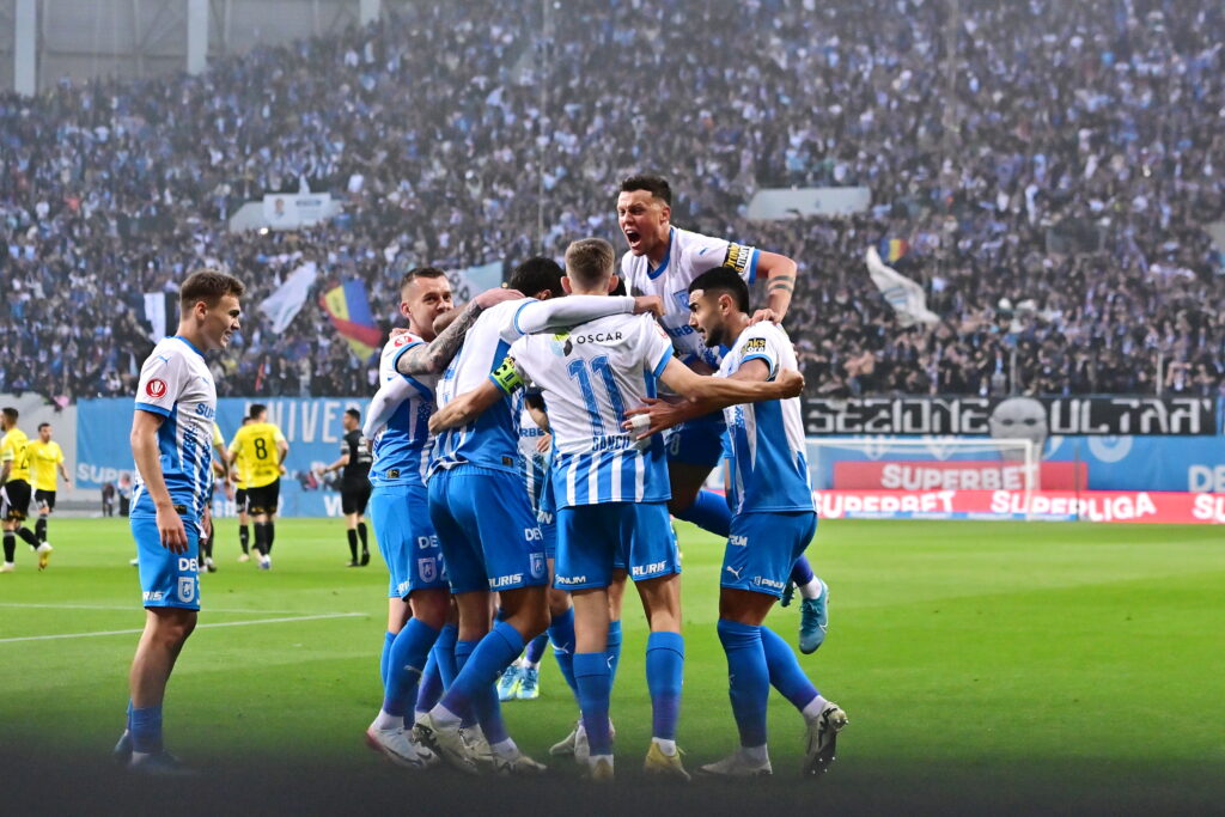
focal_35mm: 105
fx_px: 3573
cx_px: 612
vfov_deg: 13.0
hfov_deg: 19.5
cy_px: 408
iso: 2500
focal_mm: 70
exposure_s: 1/1250
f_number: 3.5
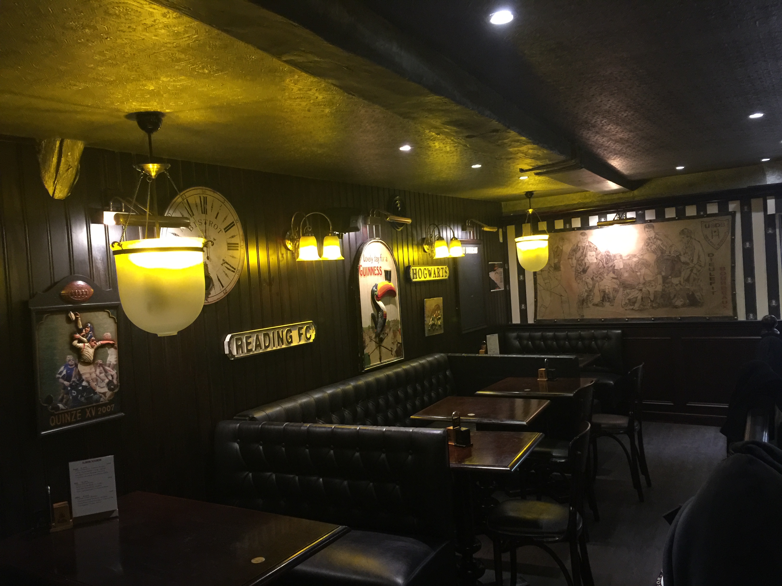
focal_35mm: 29
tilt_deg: -0.1
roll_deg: +3.9
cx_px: 391
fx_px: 655
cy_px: 293
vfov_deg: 48.2
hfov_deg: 61.7
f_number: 2.2
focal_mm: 4.15
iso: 160
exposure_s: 1/8
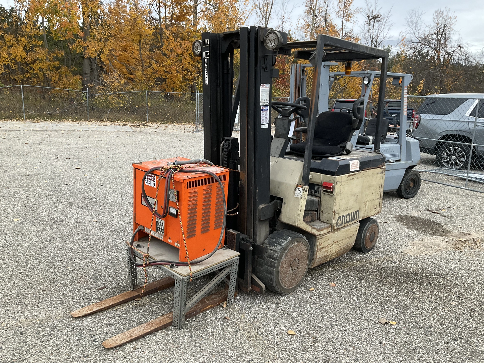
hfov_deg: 61.7
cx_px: 242
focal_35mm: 29
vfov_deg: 48.2
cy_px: 182
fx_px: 405
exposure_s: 1/122
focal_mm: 3
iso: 64
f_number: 1.8
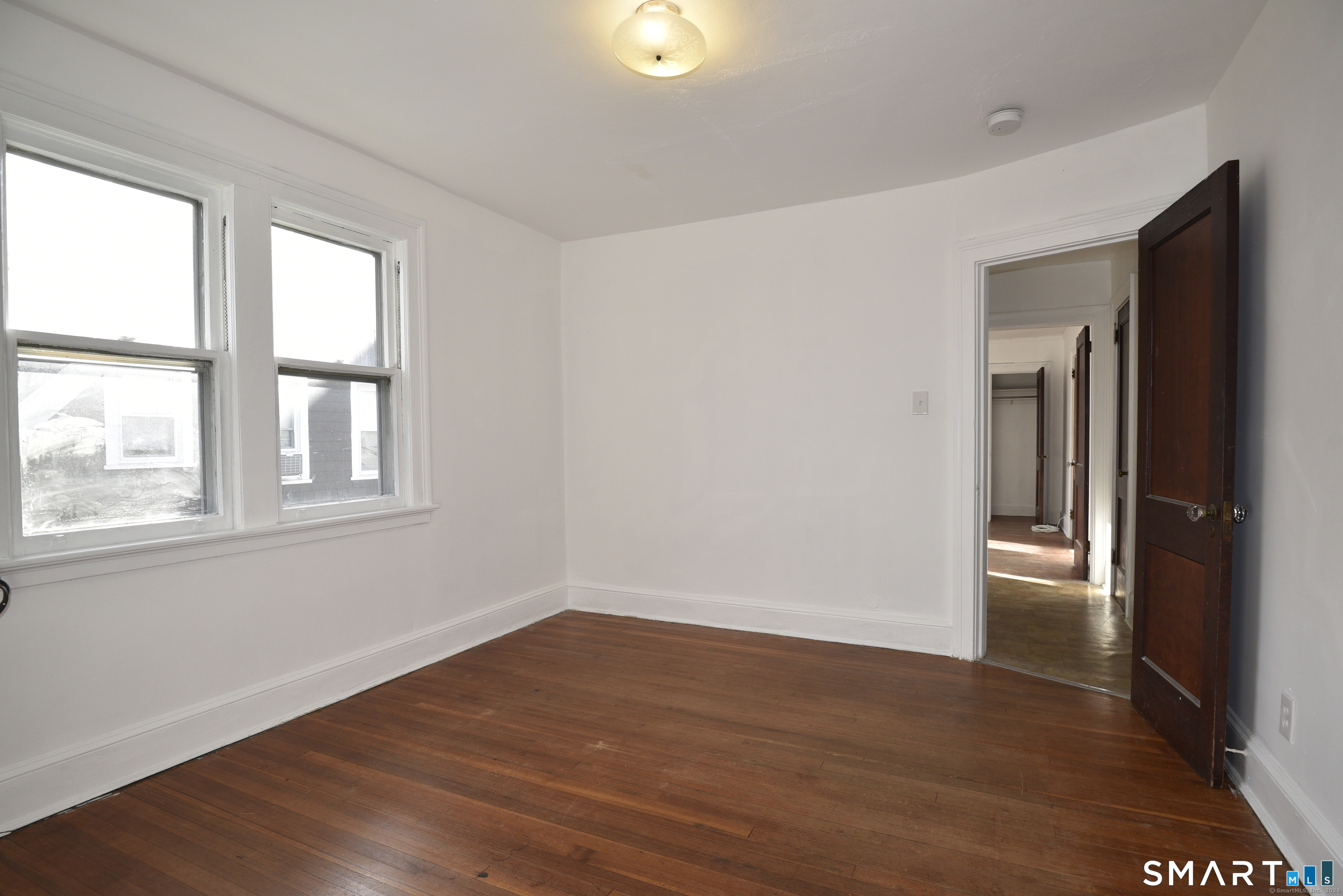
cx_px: 672
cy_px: 448
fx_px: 634
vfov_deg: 70.5
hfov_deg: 93.3
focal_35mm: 17
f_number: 5.6
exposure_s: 1/125
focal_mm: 17
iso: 320
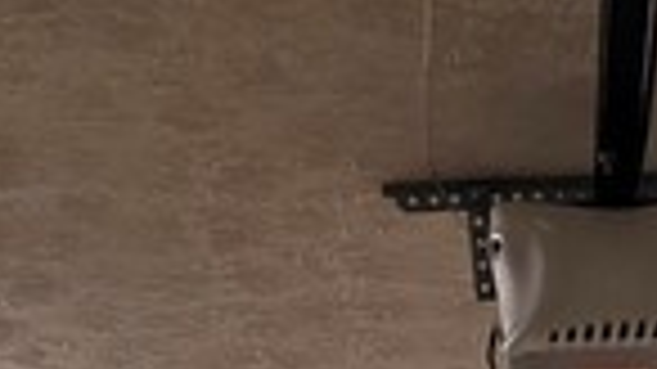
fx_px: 1724
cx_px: 477
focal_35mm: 99
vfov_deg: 9.2
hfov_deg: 21.4
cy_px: 1170
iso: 640
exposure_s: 1/60
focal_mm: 2.2
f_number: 1.9
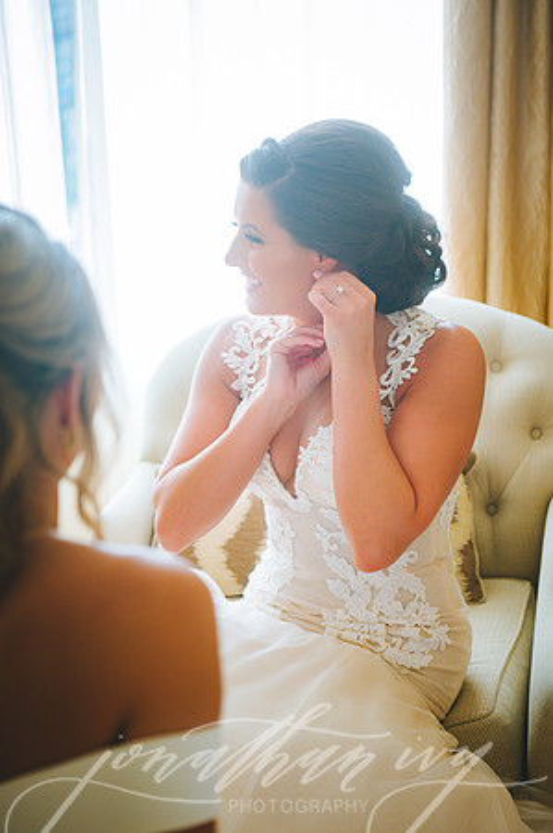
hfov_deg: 19.4
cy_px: 416
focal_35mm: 70
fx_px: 1617
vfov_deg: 28.9
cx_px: 276
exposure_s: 1/500
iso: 640
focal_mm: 70
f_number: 2.8
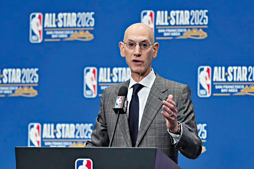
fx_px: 2117
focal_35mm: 300
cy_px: 84
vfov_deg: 4.6
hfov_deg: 6.9
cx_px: 127
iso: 4000
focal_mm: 300
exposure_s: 1/640
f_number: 4
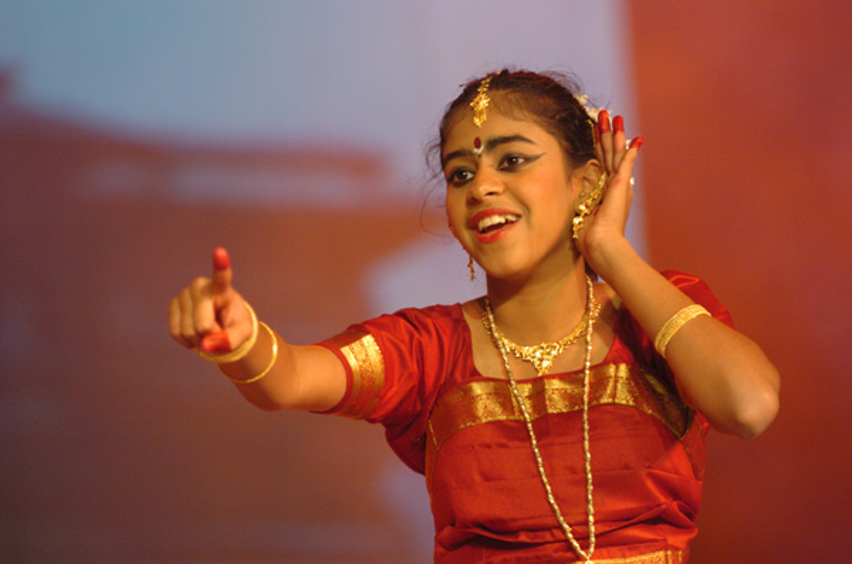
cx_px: 426
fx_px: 5666
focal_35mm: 240
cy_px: 282
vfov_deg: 5.7
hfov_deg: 8.6
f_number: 2.8
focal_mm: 160
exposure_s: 1/80
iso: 800
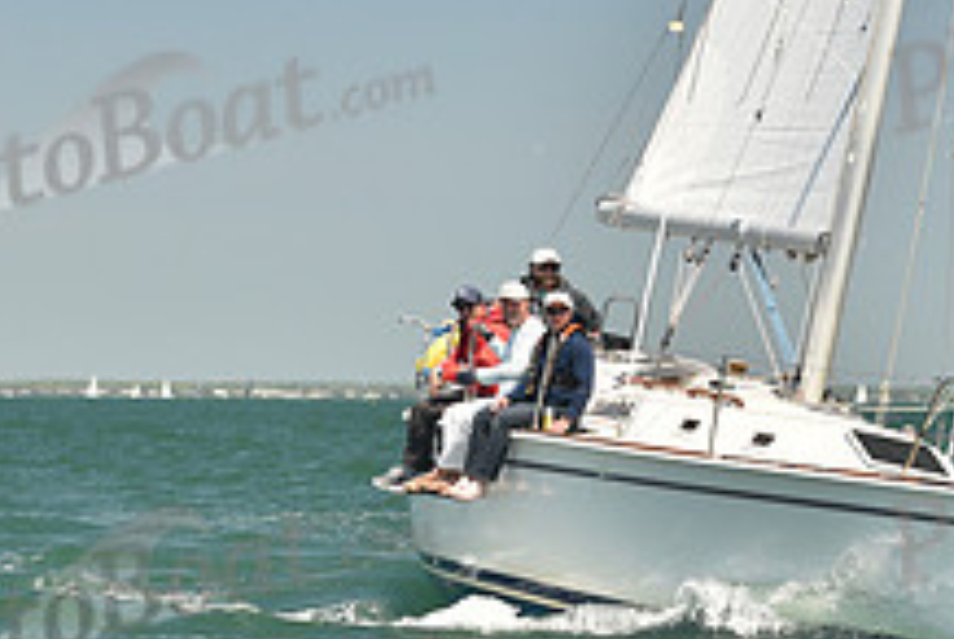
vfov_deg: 6.1
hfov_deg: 9.1
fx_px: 5997
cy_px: 309
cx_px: 665
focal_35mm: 226
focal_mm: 85
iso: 250
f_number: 4.5
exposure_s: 1/800
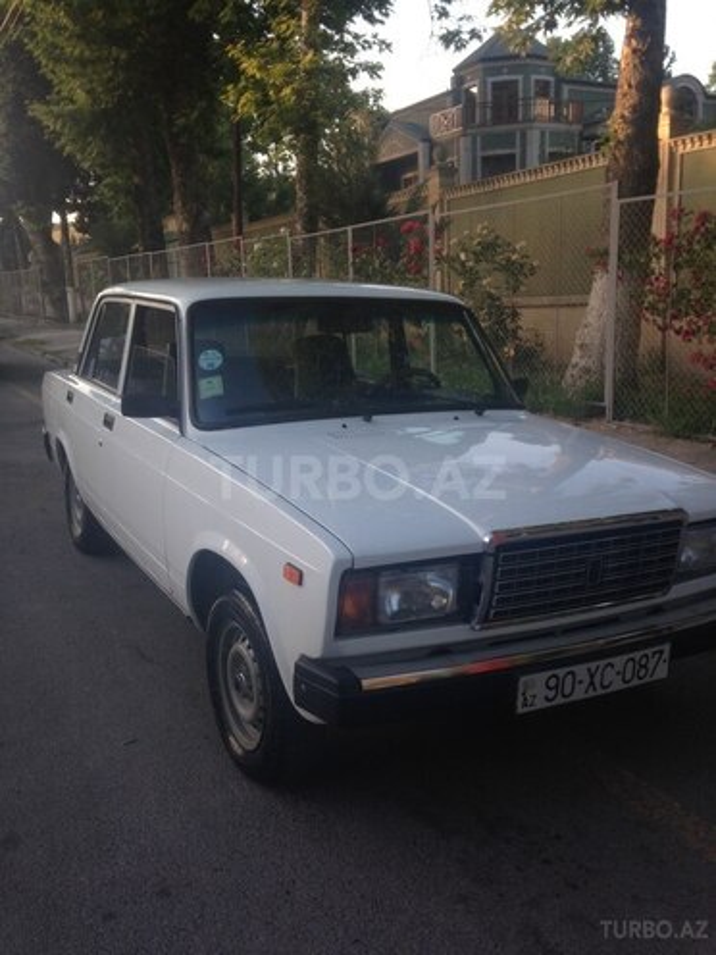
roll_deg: +0.9
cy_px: 478
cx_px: 358
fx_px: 910
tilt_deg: -7.2
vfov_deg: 55.4
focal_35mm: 33
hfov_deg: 42.9
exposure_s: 1/125
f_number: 2.4
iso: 50
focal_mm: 4.12
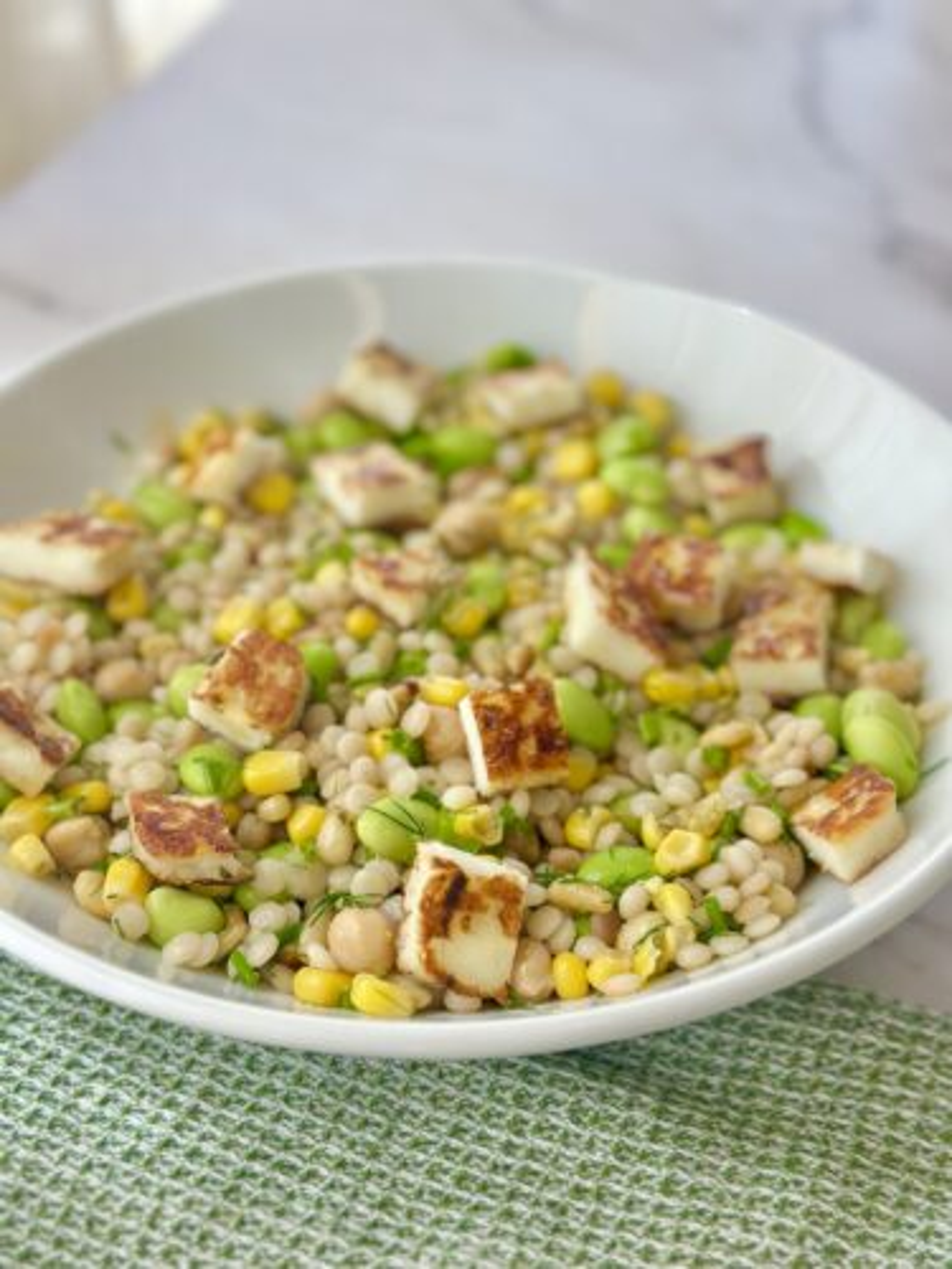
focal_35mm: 48
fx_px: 1760
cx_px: 476
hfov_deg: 30.3
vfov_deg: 39.7
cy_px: 634
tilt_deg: -41.4
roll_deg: -0.8
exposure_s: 1/1019
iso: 80
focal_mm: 6.86
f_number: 1.78
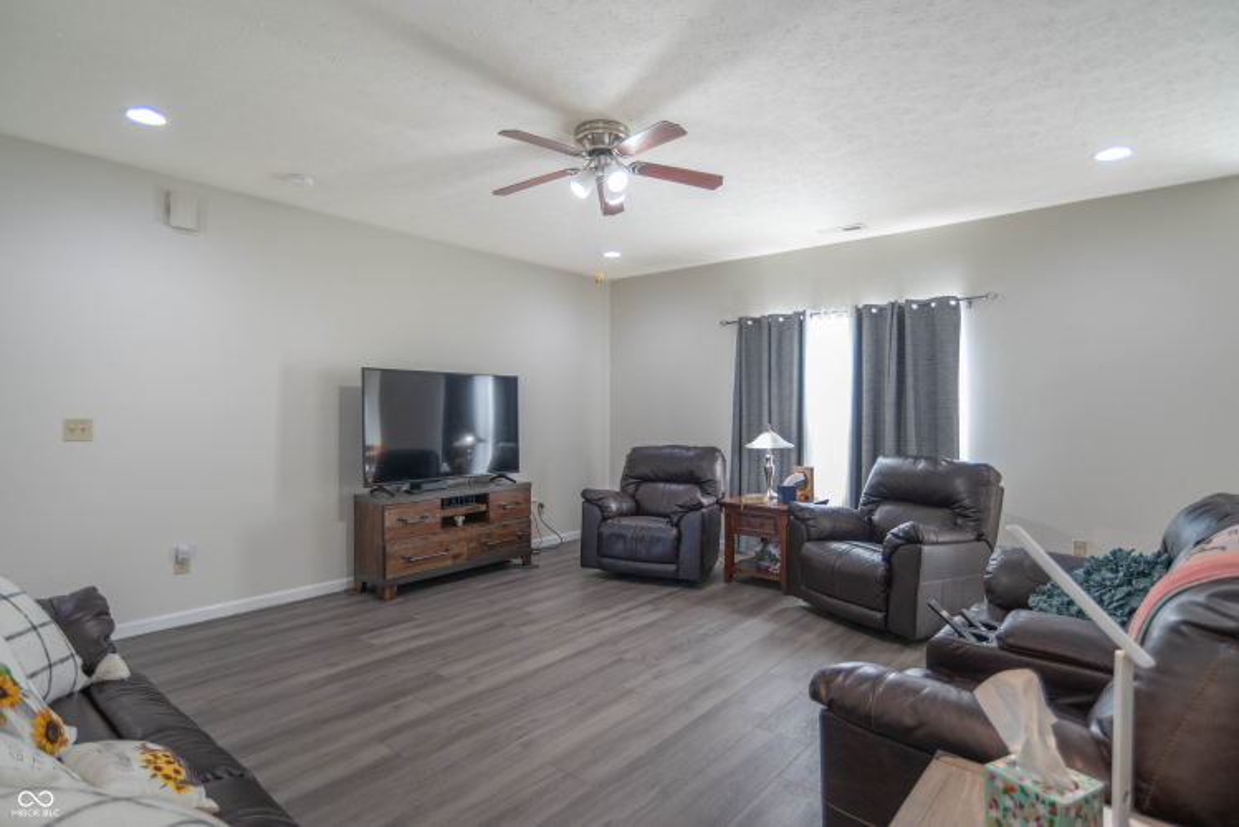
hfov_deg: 90.0
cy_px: 414
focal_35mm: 18
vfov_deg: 67.4
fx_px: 620
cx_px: 620
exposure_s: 1/50
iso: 250
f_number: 3.5
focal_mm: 18
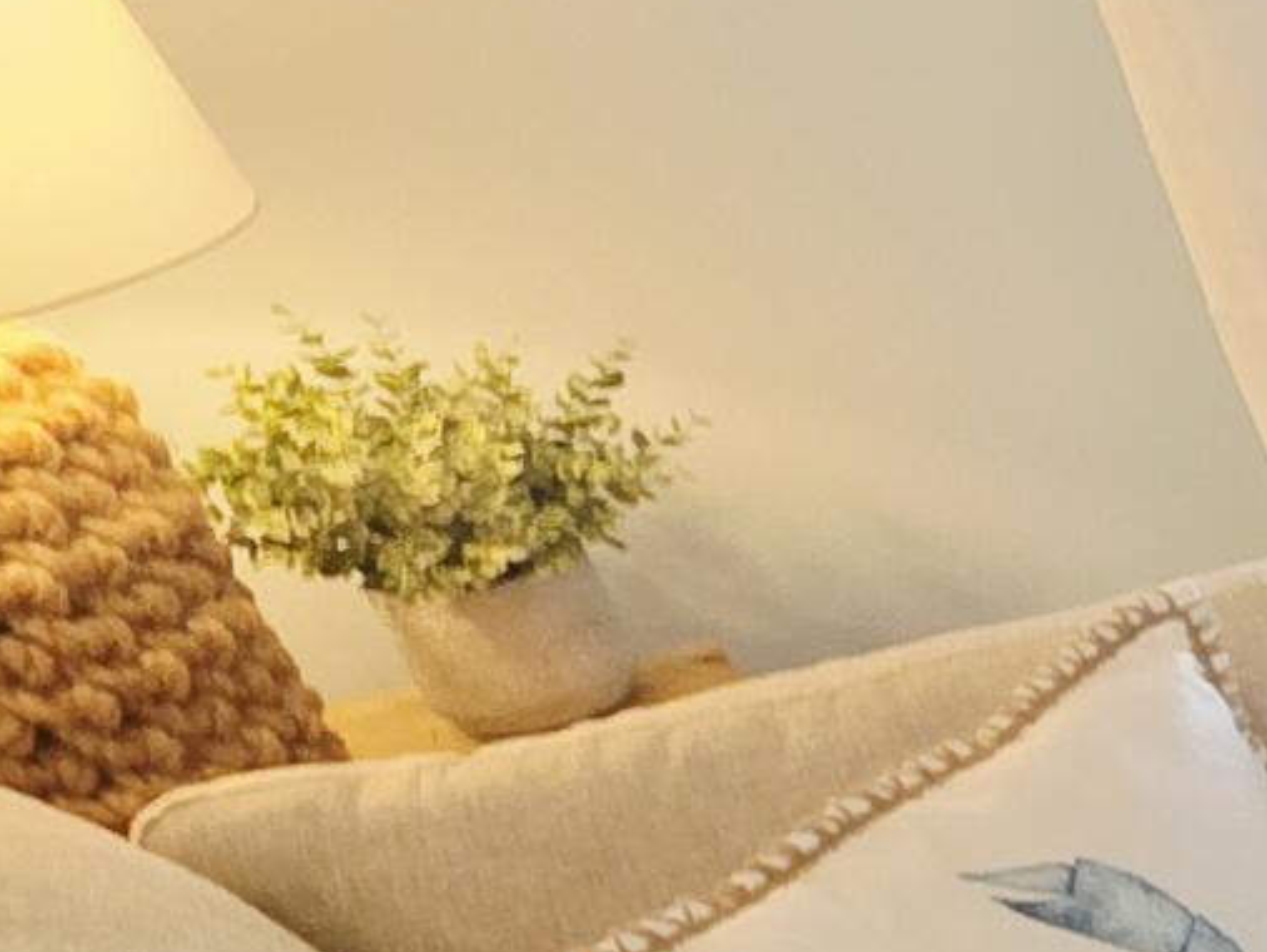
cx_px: 3425
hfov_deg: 13.1
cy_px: 822
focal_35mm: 77
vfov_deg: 18.9
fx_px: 2820
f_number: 1.9
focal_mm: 2.2
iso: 320
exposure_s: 1/60
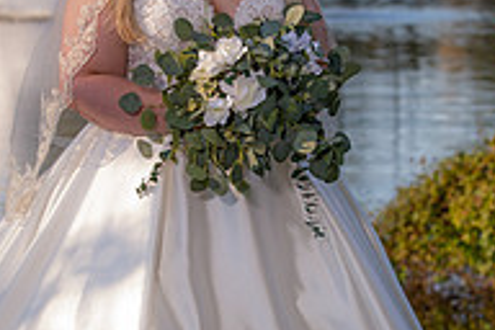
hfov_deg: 8.0
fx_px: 3533
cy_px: 235
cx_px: 250
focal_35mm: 257
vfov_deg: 5.3
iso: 125
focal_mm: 85
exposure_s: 1/160
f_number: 5
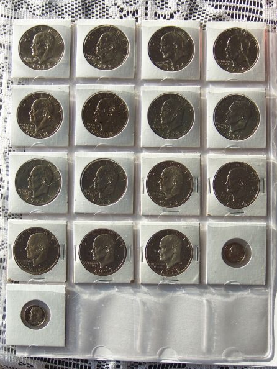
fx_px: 1141
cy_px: 183
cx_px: 138
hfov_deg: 13.8
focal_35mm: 107
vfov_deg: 18.4
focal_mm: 17.6
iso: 64
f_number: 3.2
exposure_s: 1/100
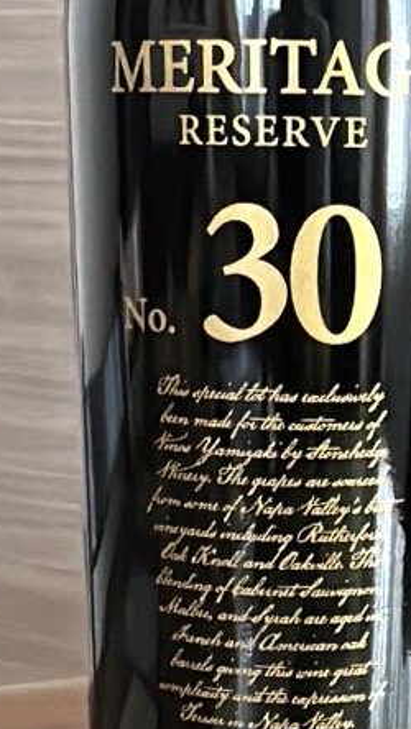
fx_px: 852
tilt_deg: -12.0
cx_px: 291
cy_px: 499
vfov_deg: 45.5
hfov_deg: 26.9
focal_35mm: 44
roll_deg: -1.2
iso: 500
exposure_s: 1/40
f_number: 2.2
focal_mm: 2.22
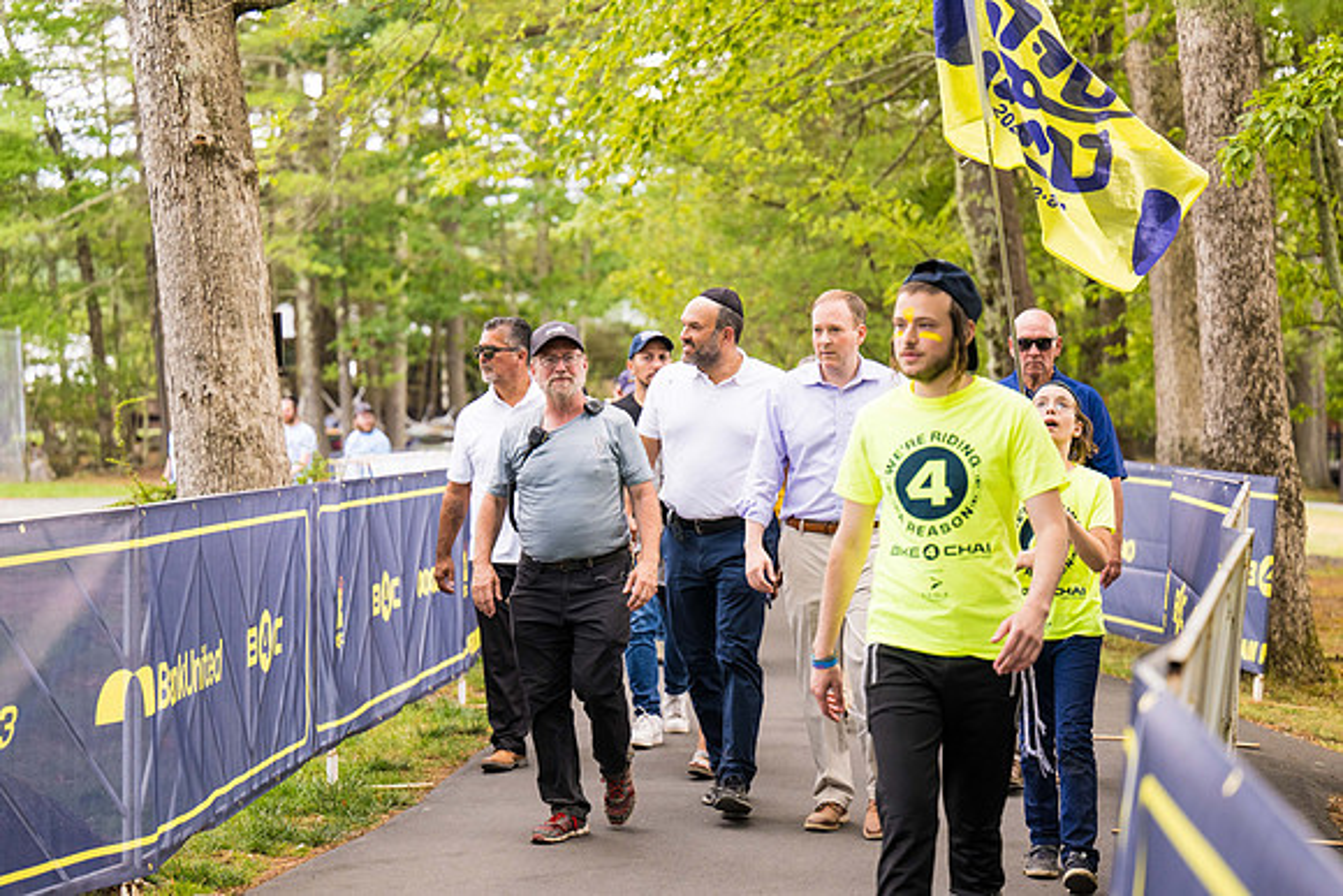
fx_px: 2761
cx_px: 672
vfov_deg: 18.4
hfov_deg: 27.3
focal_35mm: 74
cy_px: 448
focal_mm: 74
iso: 640
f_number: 2.8
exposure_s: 1/1250
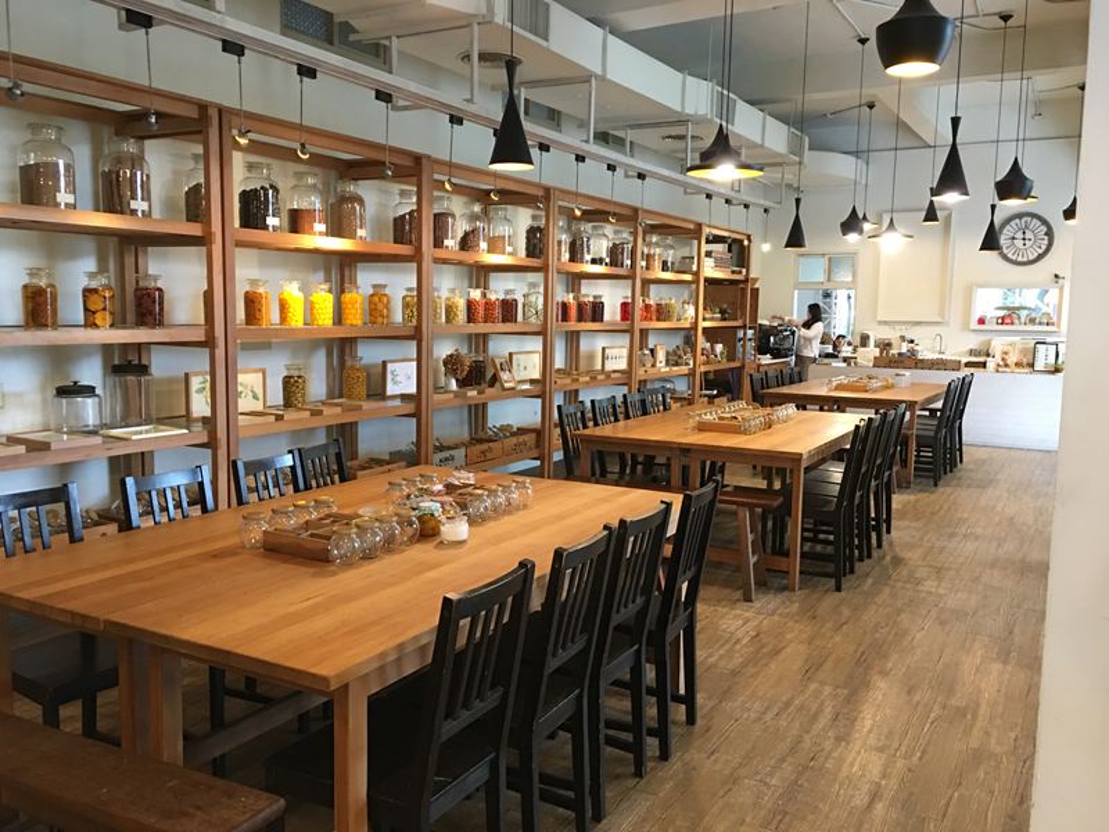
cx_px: 554
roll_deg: -1.5
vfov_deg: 48.2
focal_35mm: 29
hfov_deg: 61.7
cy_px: 416
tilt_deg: -5.3
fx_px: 929
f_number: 2.2
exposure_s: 1/15
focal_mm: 4.15
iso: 100
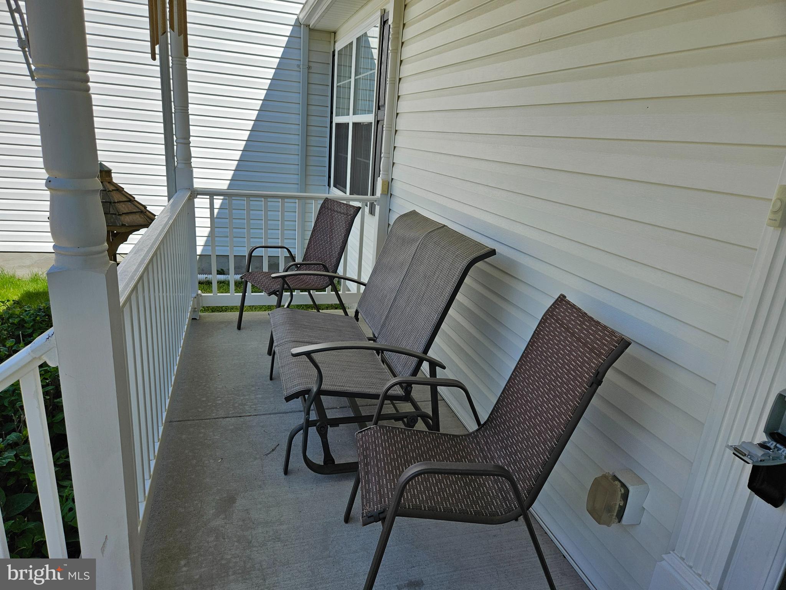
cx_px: 393
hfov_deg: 73.9
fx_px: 522
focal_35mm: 23
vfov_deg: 58.9
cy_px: 295
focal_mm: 5.4
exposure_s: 1/2000
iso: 40
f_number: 1.8
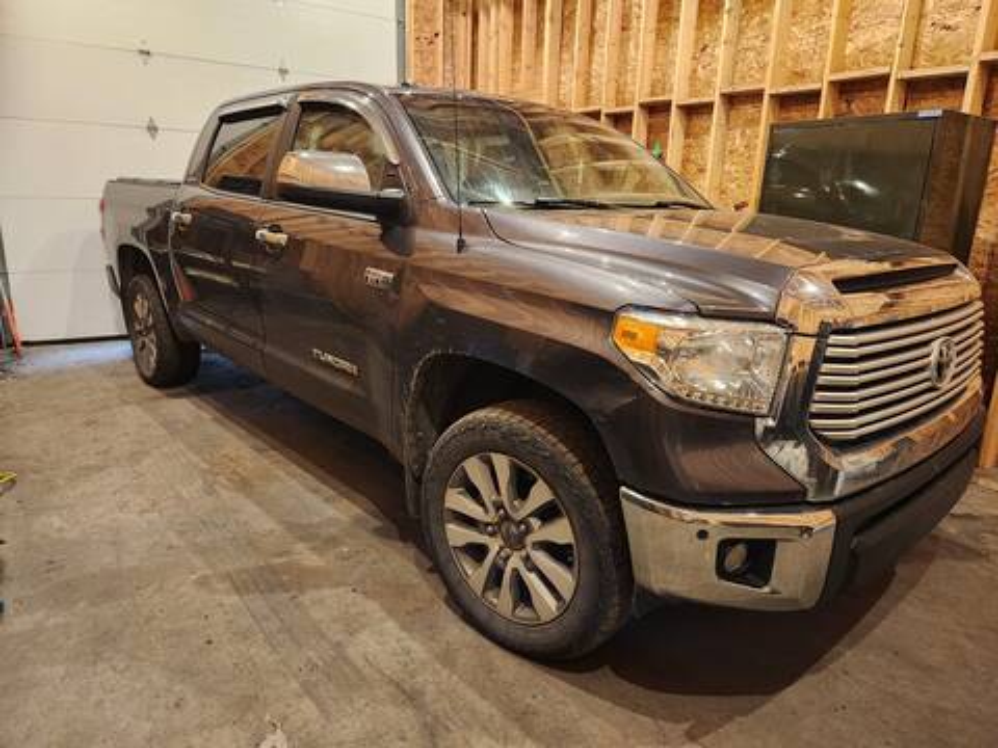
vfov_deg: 58.9
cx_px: 499
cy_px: 374
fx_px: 663
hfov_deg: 73.9
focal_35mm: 23
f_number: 1.8
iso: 640
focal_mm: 5.4
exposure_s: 1/30
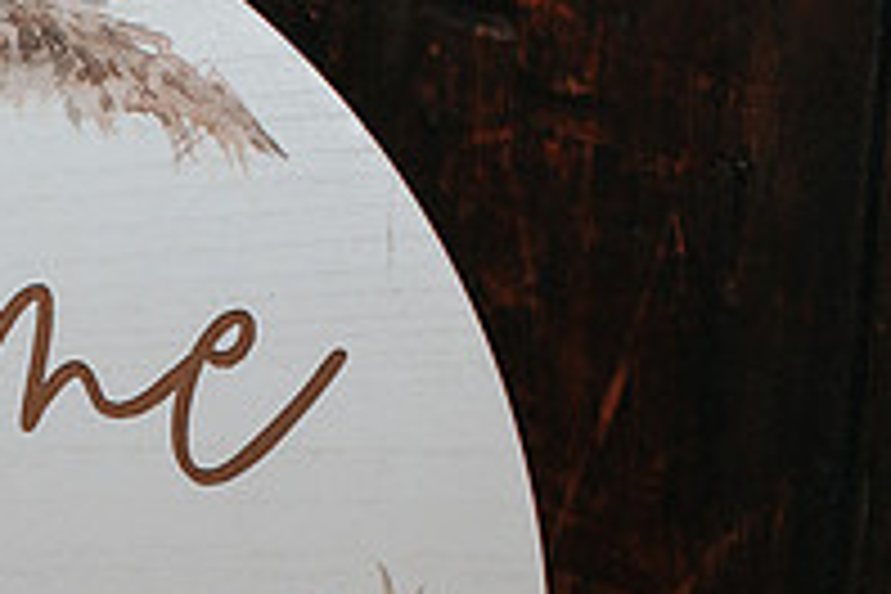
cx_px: -198
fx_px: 2673
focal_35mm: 108
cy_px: 760
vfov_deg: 12.3
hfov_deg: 17.9
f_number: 4.5
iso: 1000
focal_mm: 35
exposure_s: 1/200
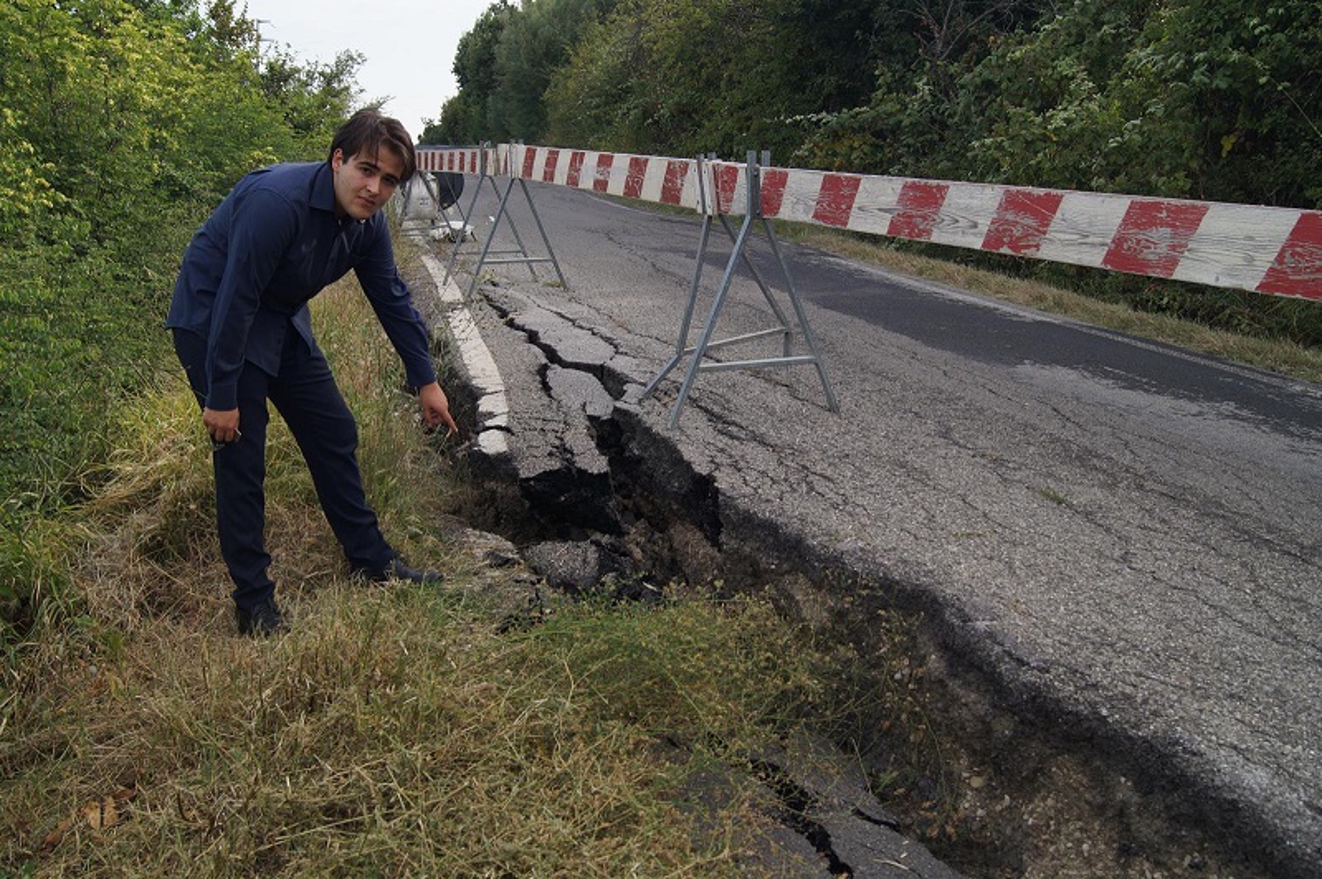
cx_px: 661
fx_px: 1321
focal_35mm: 36
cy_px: 440
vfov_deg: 36.8
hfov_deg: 53.2
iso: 100
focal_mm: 24
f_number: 5.6
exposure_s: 1/200
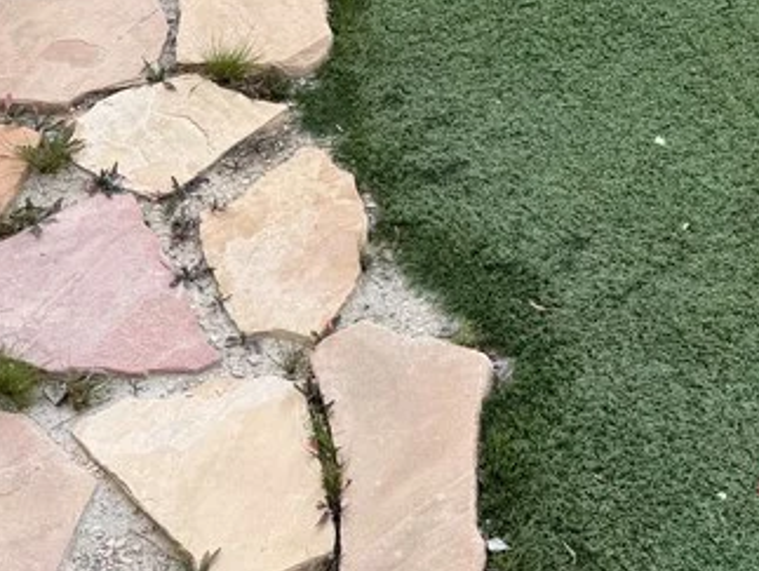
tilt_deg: -26.5
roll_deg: +1.6
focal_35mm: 76
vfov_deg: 17.9
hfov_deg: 25.0
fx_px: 1668
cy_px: -219
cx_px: 658
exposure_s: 1/1156
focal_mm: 6.76
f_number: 1.78
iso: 80
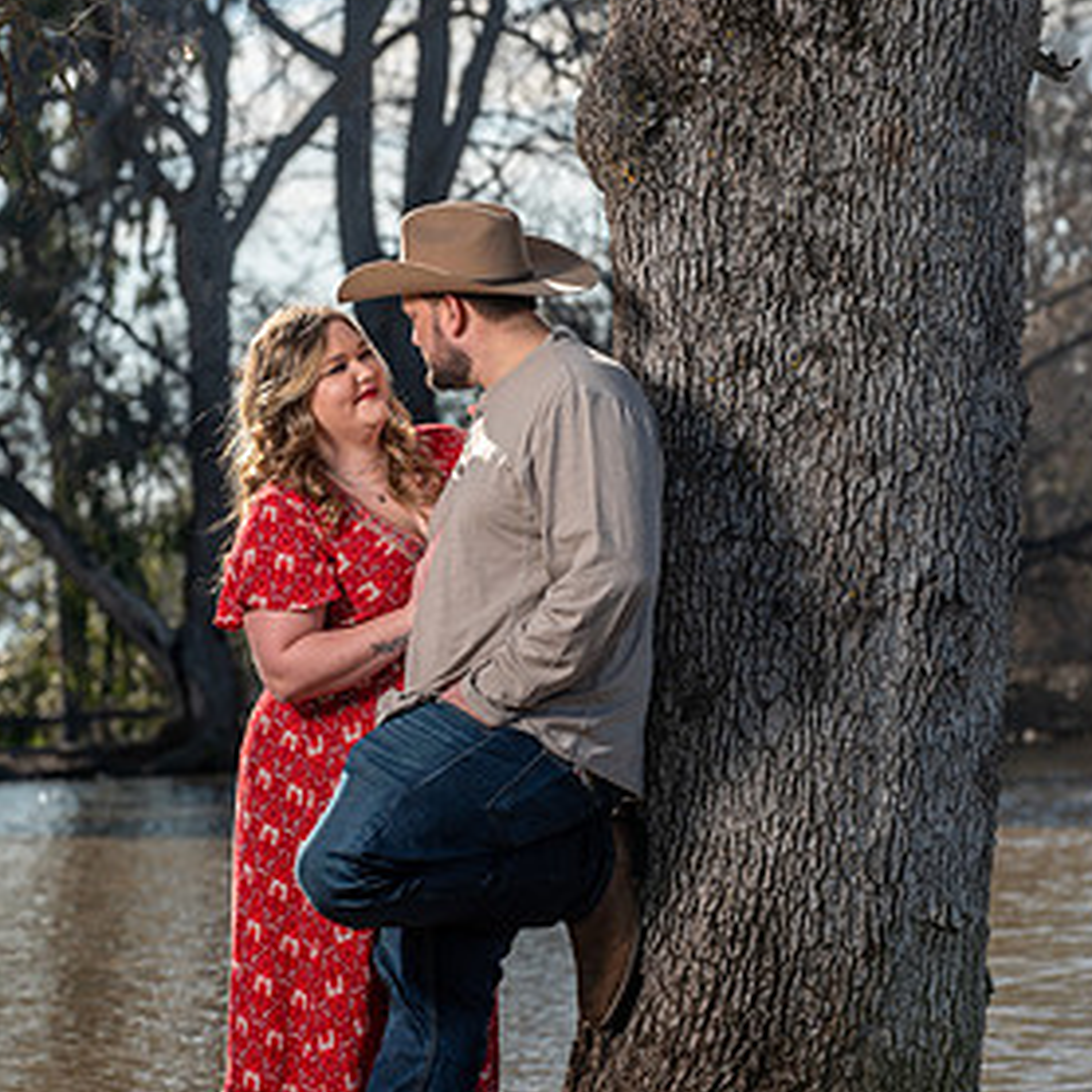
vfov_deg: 8.2
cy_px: 632
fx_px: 7602
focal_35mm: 213
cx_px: 542
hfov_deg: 8.2
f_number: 6.3
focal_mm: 155
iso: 50
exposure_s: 1/250
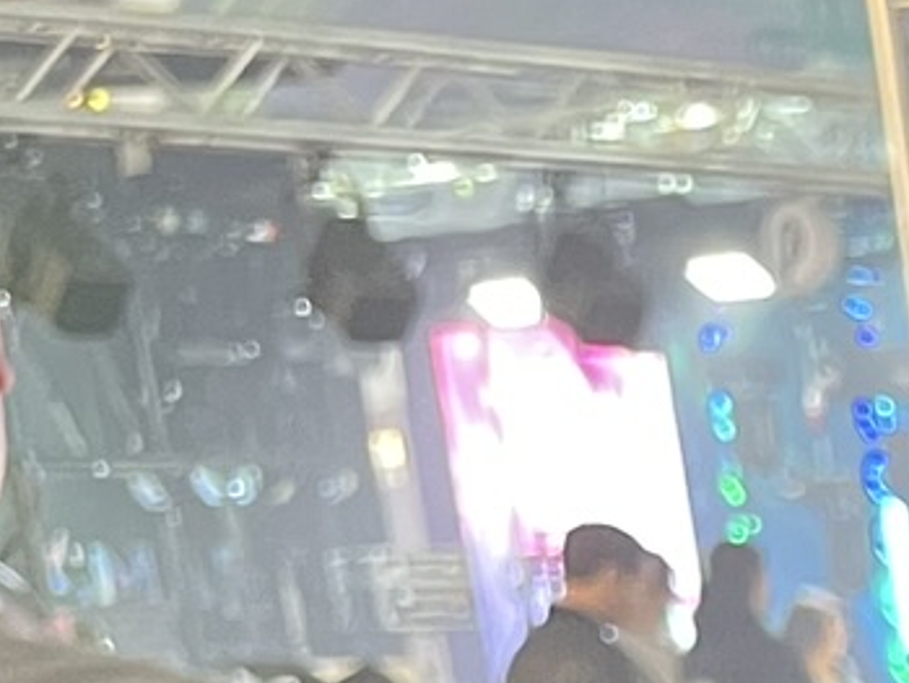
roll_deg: +3.5
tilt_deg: -17.9
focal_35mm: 152
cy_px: 1919
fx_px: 3994
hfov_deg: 10.8
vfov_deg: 8.5
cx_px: 2260
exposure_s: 1/49
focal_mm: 4.2
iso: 200
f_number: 1.6
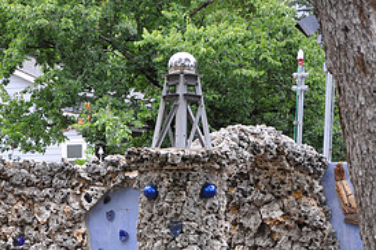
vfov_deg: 12.2
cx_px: 81
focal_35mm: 111
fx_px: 1159
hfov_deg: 18.3
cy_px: 218
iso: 400
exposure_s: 1/100
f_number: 5
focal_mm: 35
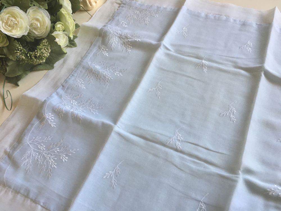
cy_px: 106
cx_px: 140
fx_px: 235
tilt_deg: -56.1
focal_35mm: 29
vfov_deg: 48.2
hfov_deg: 61.7
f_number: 2.2
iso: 80
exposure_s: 1/33
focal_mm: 4.15
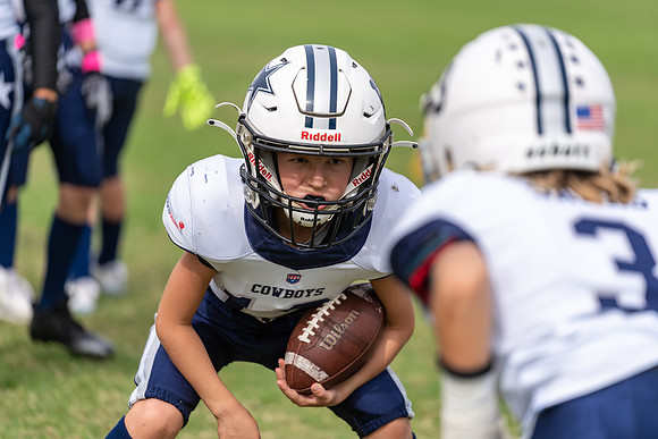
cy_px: 220
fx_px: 3620
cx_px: 329
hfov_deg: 10.4
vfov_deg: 6.9
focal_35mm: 198
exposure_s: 1/1600
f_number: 2.8
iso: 125
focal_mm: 198
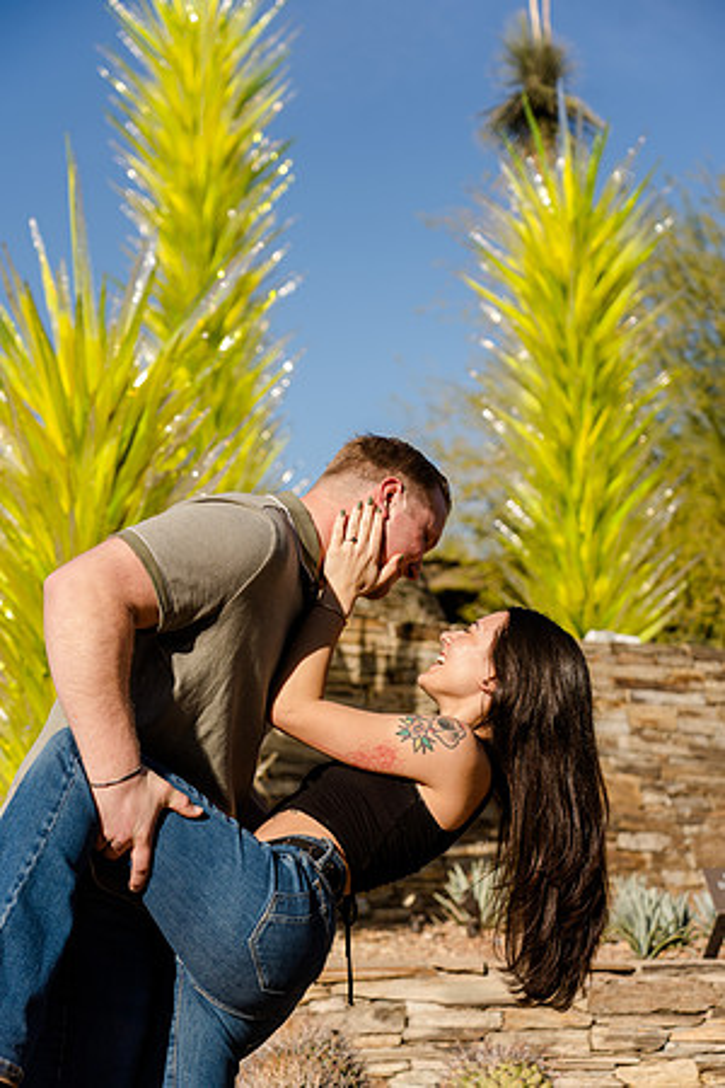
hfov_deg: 21.6
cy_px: 544
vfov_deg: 31.9
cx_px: 362
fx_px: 1903
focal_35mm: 63
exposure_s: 1/640
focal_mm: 63
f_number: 4
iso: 50
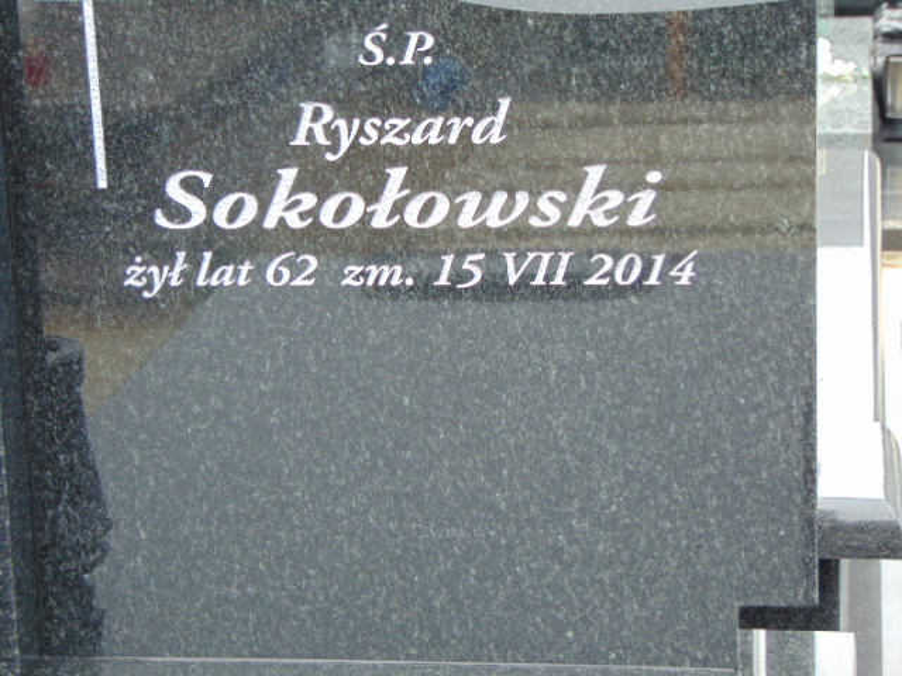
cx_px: 451
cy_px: 338
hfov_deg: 18.2
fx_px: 2814
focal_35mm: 108
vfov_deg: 13.7
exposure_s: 1/30
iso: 100
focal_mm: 19.4
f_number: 3.9
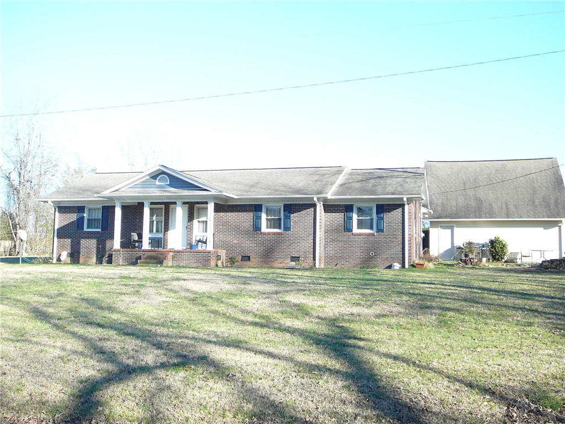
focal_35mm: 39
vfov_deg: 36.8
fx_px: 637
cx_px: 282
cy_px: 212
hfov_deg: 47.9
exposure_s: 1/200
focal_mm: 5.8
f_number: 3
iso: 80
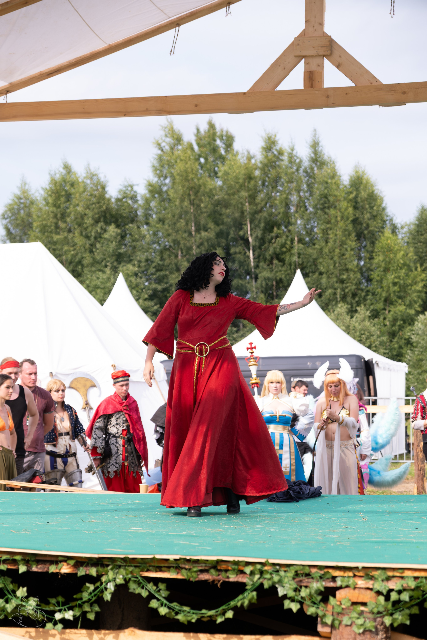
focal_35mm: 83
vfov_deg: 24.5
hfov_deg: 16.5
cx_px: 214
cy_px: 320
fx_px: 1477
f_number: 3.6
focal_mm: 55
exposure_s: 1/1000
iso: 200
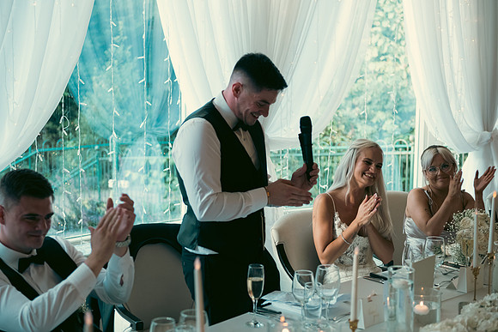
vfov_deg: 22.6
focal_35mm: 60
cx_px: 249
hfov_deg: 33.4
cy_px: 166
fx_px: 830
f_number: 3.5
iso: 400
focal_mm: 60
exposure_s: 1/160
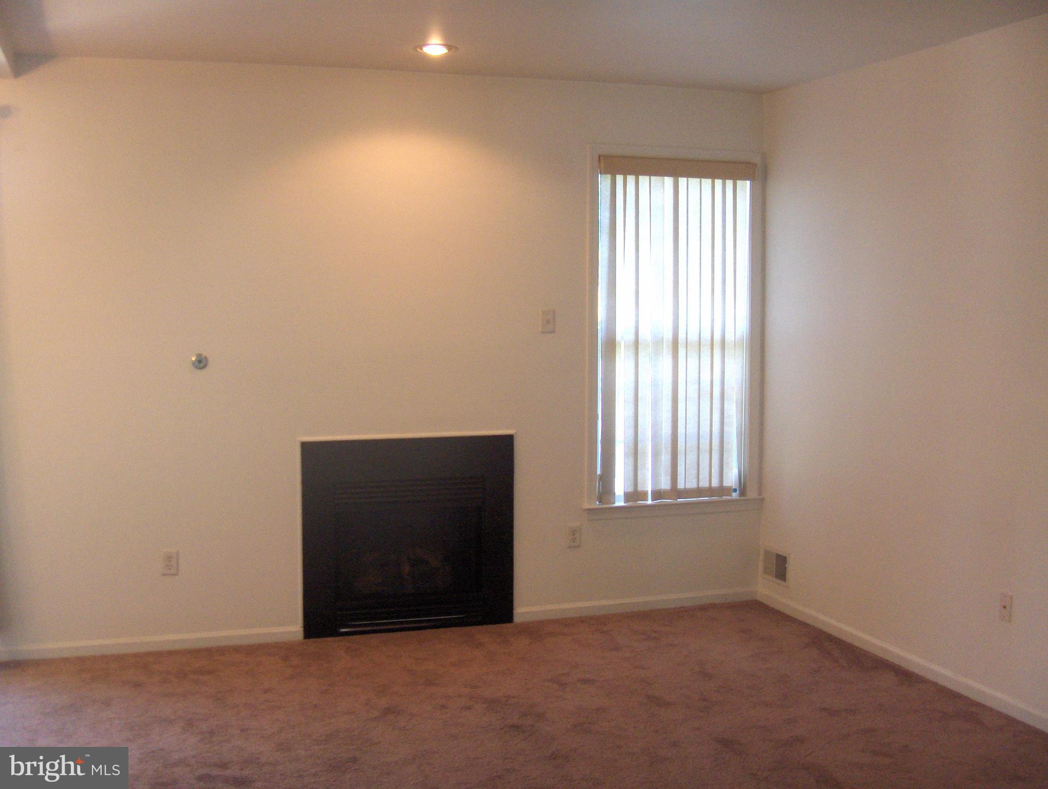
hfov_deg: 47.8
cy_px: 394
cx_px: 524
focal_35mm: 39
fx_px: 1182
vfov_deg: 36.9
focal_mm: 8
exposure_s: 1/60.9
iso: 200
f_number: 2.8
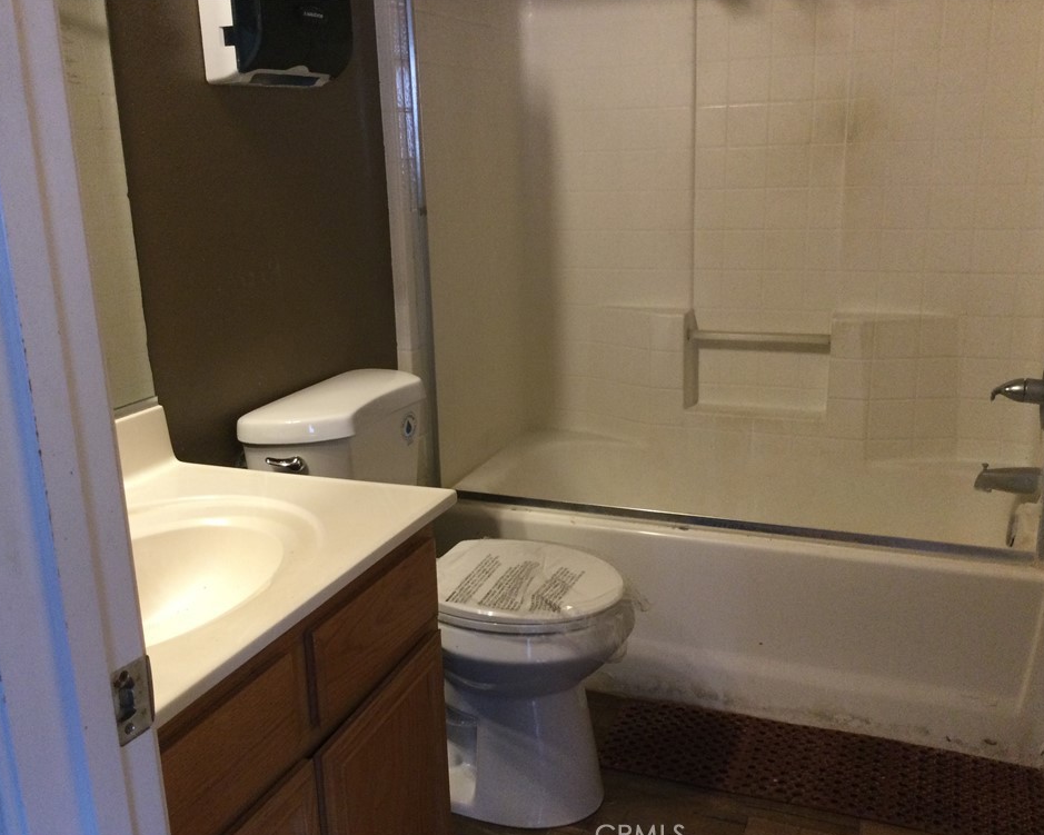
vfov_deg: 44.5
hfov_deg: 54.2
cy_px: 424
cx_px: 516
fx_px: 1020
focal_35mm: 33
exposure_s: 1/30
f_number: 2.4
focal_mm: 3.3
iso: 125
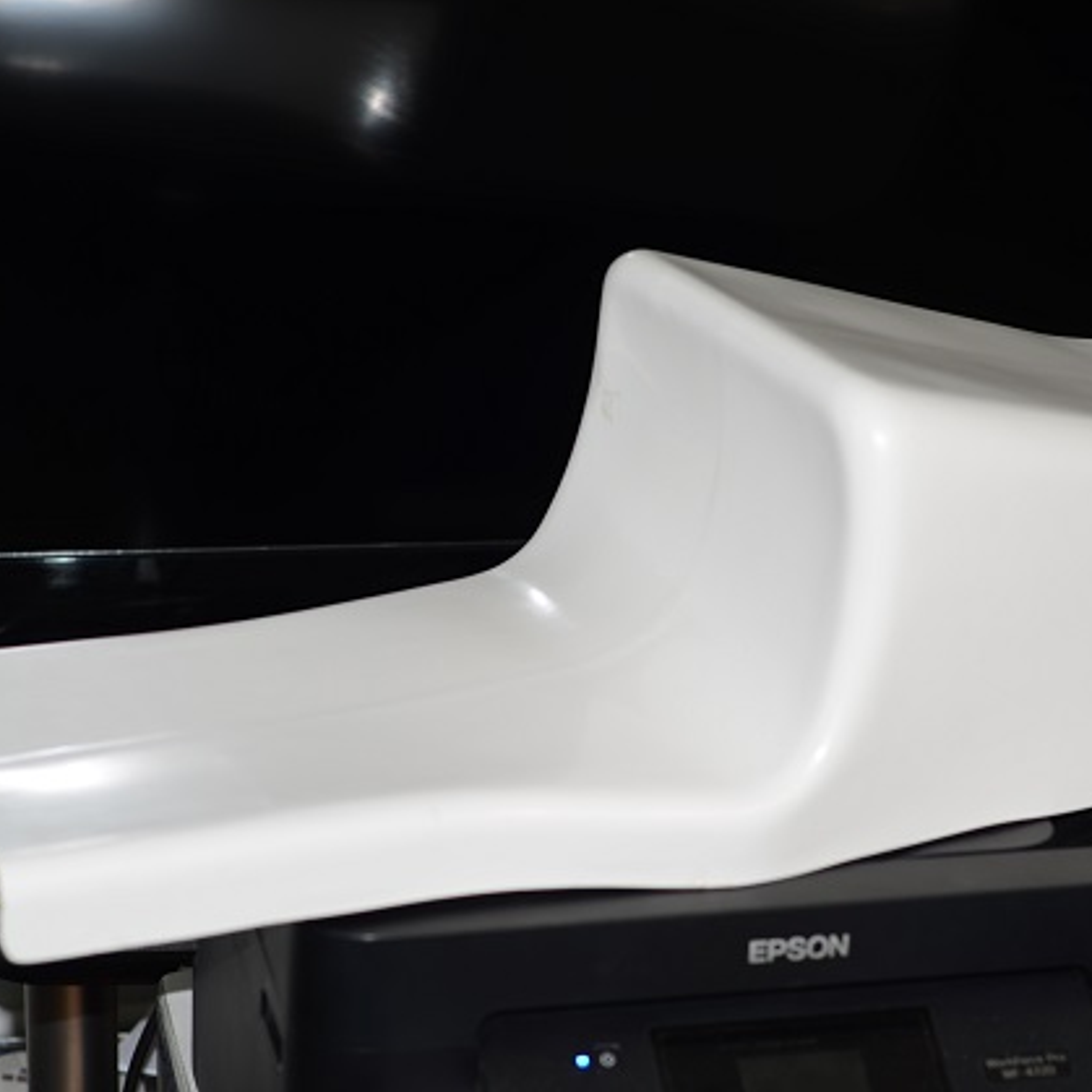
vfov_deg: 17.9
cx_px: 652
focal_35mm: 97
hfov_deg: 17.9
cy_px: 543
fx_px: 3462
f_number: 2.8
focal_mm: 50
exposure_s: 1/60
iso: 100
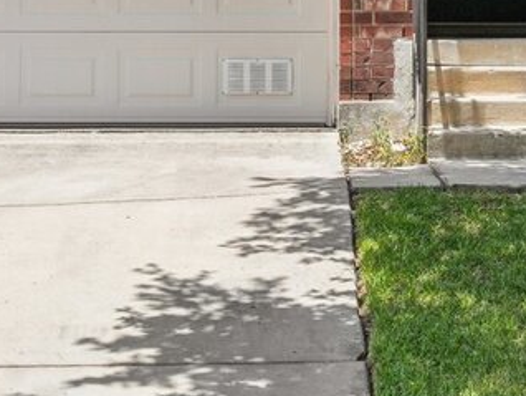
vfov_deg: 10.1
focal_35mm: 142
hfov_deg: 13.9
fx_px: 2159
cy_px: -215
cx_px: 233
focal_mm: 29
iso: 200
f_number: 8
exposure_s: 1/350
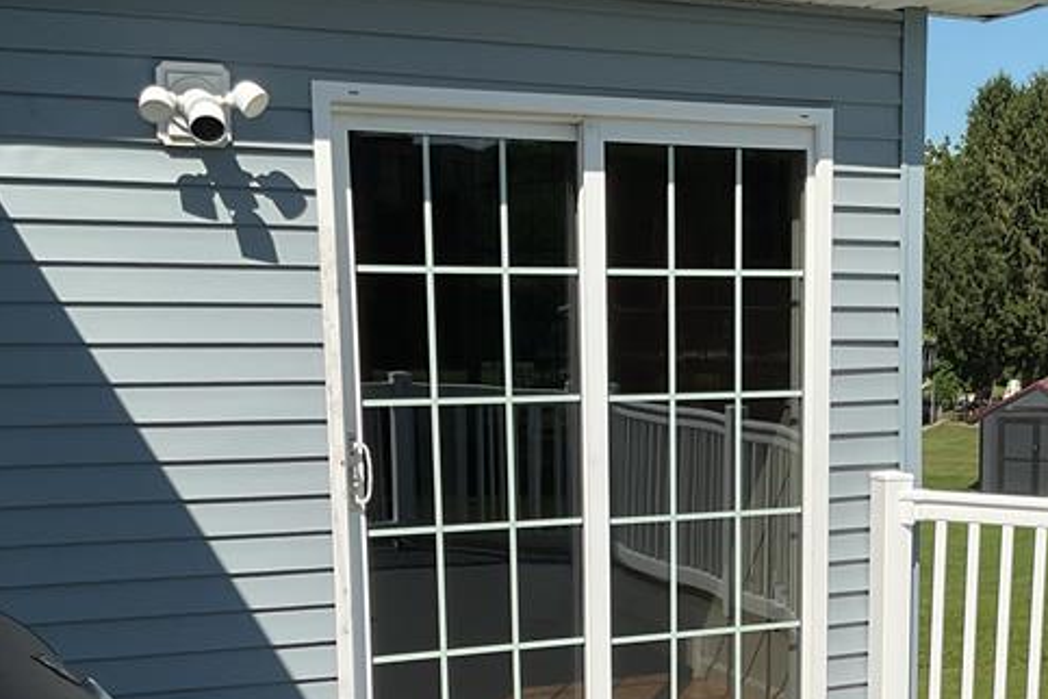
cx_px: 829
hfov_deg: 30.7
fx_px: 1863
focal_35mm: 64
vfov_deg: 20.8
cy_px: 617
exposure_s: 1/3125
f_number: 1.8
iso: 16
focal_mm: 3
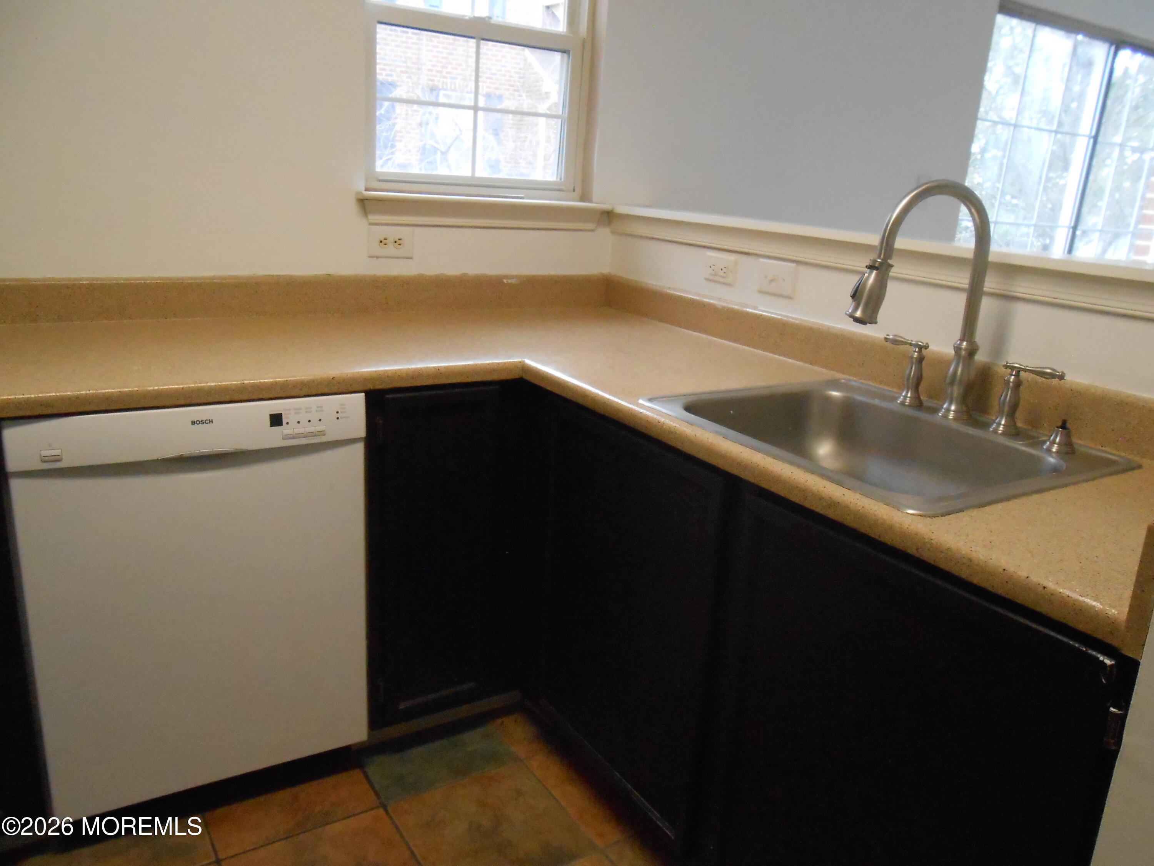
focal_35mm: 26
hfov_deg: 67.3
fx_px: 867
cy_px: 433
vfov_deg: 53.1
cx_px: 577
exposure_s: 1/125
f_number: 3.5
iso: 800
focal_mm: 4.6
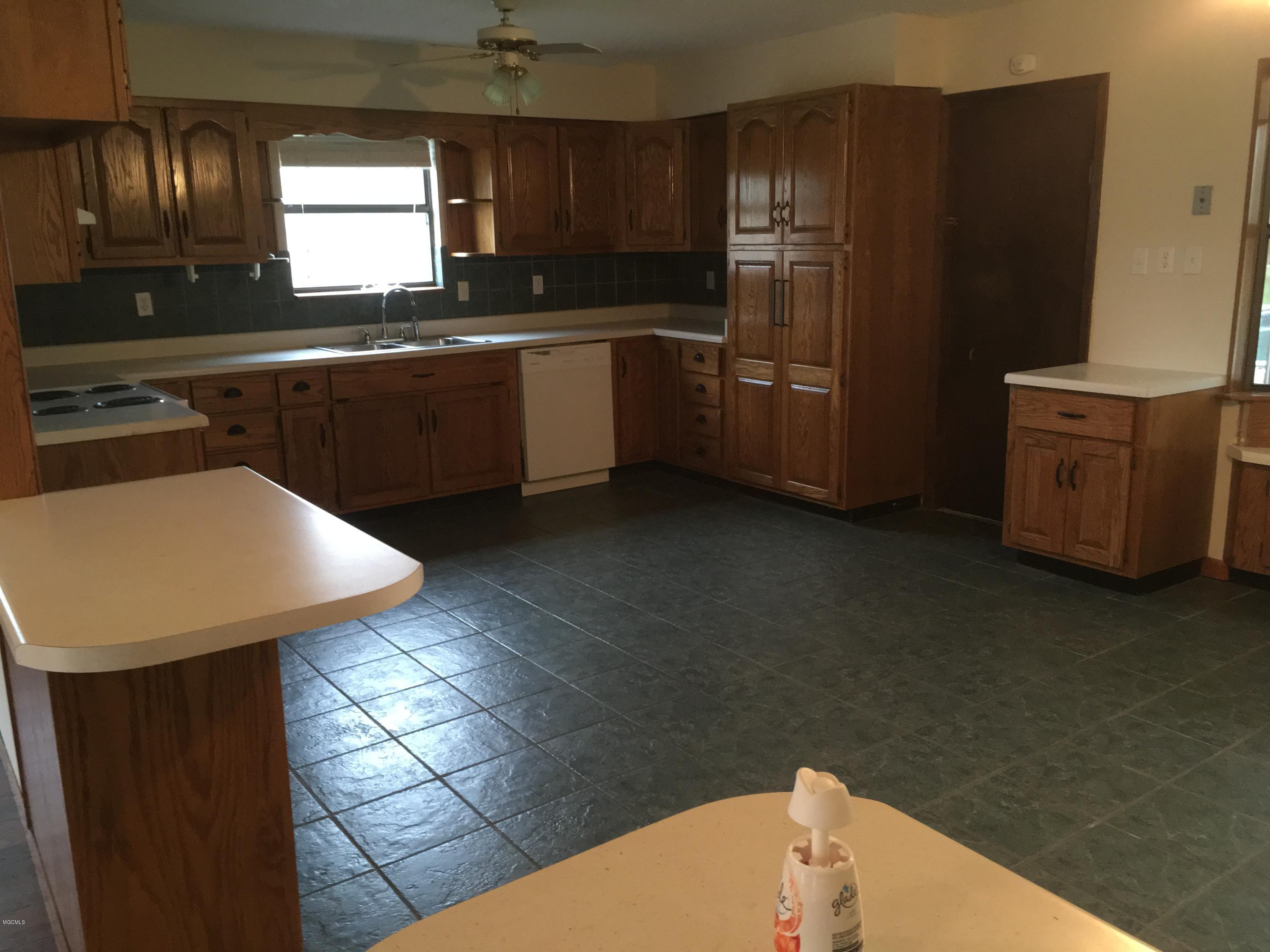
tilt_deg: -13.0
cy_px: 476
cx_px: 635
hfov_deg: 61.7
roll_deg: +1.8
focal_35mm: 29
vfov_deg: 48.2
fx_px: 1064
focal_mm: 4.15
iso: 200
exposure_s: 1/15
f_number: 2.2
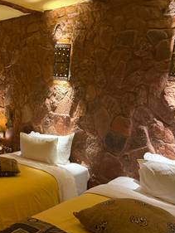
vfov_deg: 45.5
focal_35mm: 41
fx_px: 276
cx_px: 27
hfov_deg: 33.8
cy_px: 94
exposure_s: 1/50
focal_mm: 6.76
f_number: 1.78
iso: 800
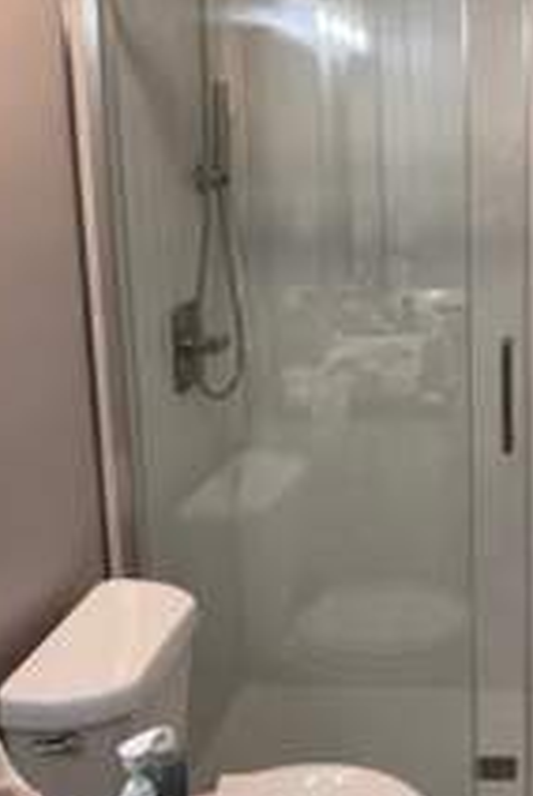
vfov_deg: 41.6
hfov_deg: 27.9
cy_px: 308
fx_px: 1040
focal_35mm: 47
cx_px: 462
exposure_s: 1/120
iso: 125
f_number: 1.78
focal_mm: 6.76
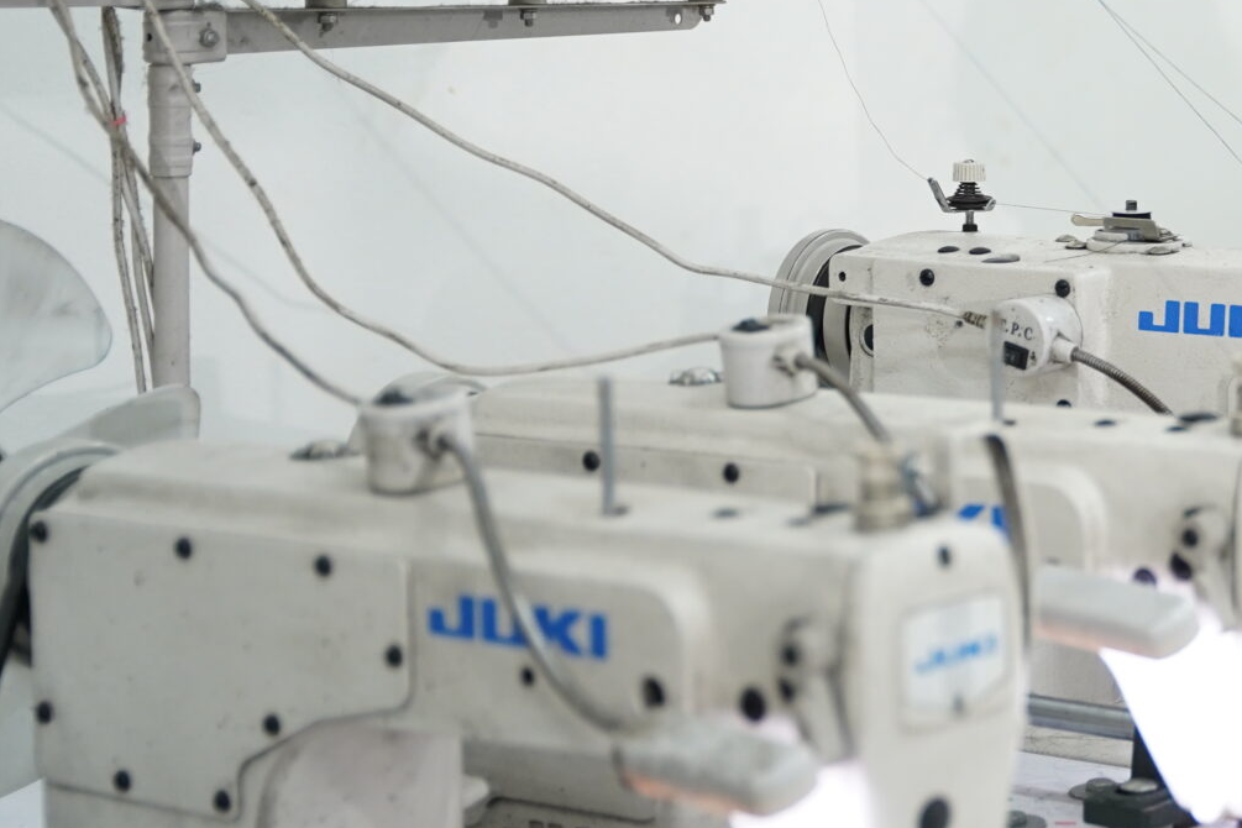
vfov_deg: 12.5
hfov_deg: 17.7
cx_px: 1579
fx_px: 3762
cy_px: 187
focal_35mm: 109
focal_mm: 42.8
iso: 1000
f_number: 2.8
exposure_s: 1/250
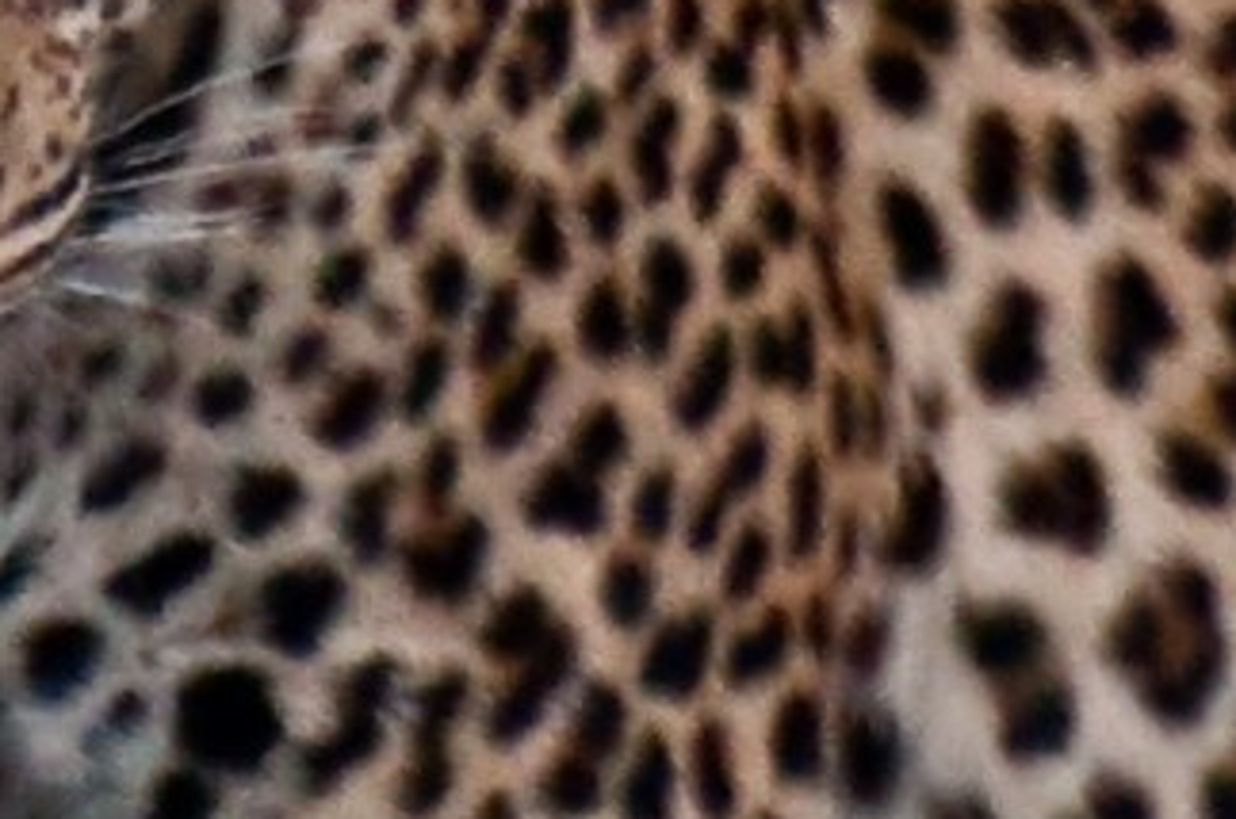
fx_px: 91728
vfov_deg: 0.5
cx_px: 888
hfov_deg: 0.8
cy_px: 610
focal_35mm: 2677
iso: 3200
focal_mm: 300
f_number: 5.6
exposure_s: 1/640
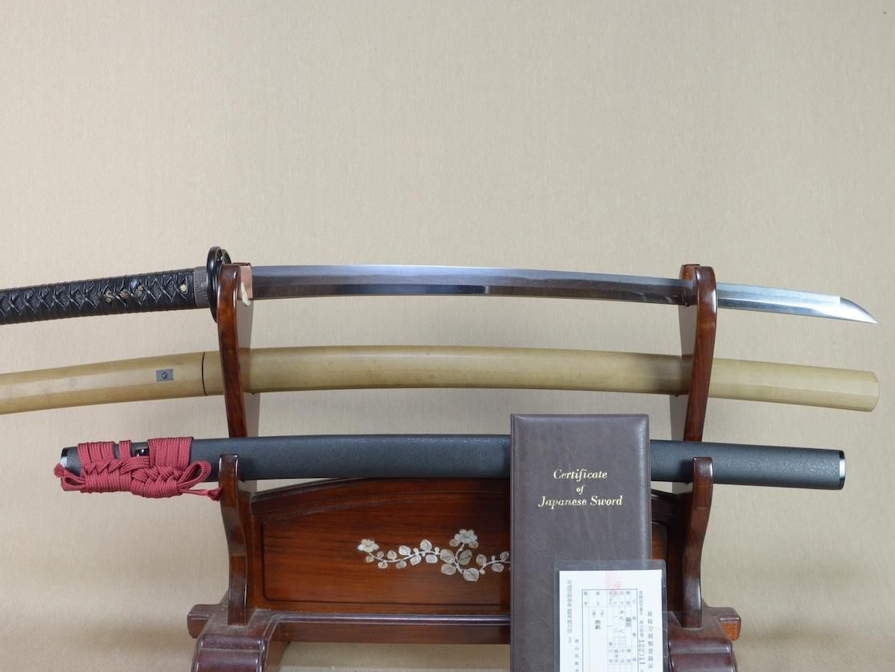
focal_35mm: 36
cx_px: 446
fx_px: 931
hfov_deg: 51.3
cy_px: 318
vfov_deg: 39.7
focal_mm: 20
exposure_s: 1/2
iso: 400
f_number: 11
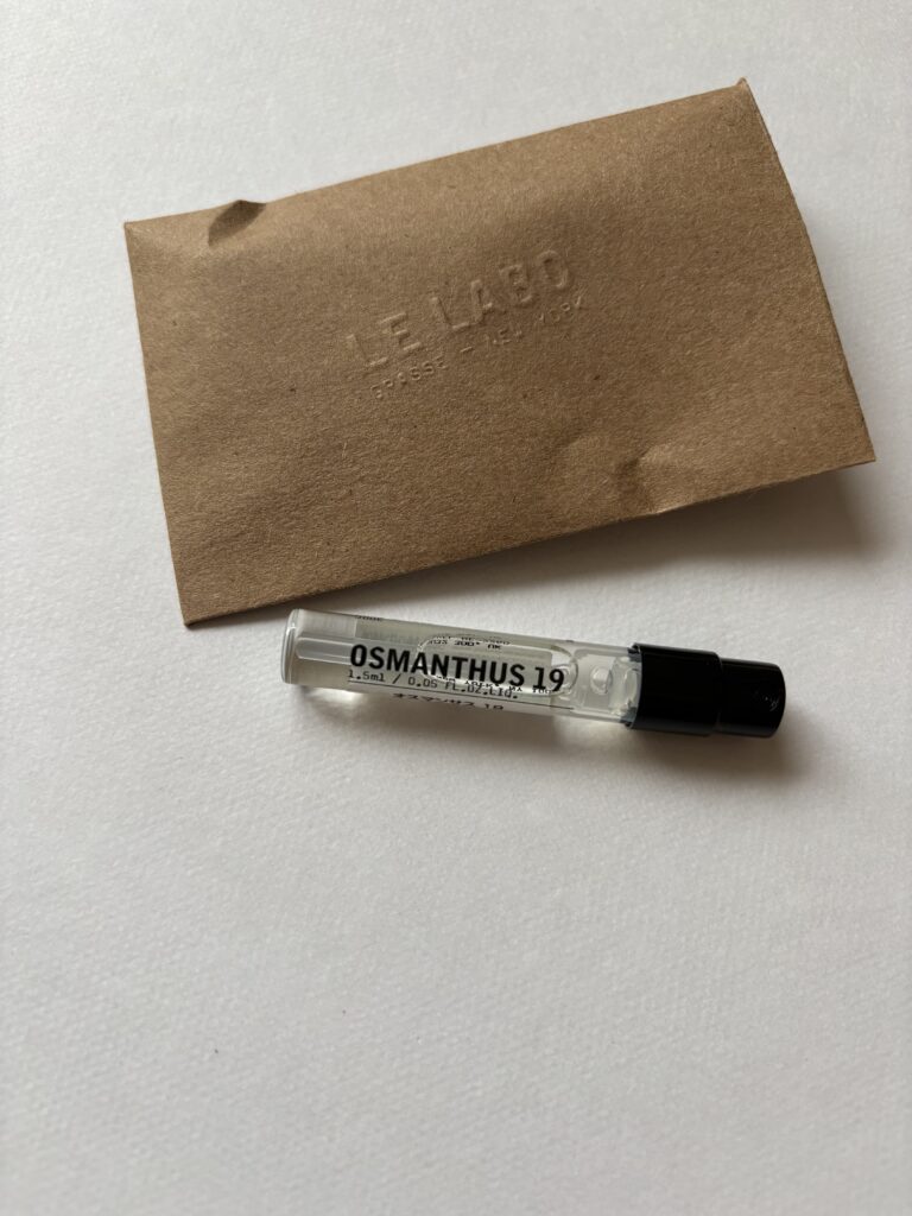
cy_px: 608
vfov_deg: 67.3
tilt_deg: -73.6
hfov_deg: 53.1
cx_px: 456
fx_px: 913
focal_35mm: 26
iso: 125
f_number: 1.6
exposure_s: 1/93
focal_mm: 5.96
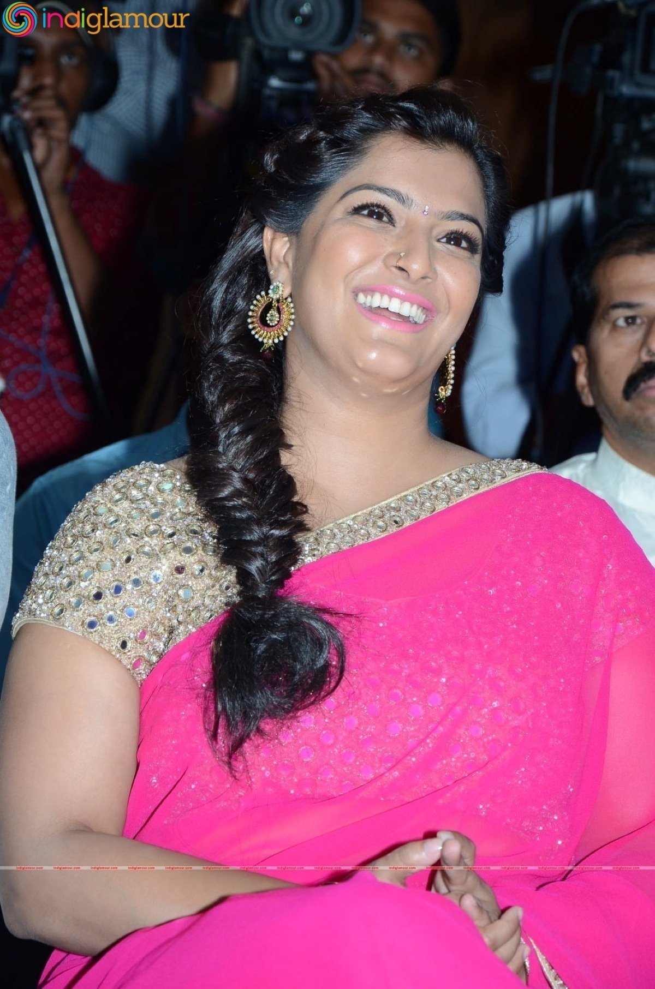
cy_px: 494
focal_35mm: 158
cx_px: 328
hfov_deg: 8.7
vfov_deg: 13.1
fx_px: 4320
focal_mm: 105
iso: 500
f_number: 6.3
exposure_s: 1/125
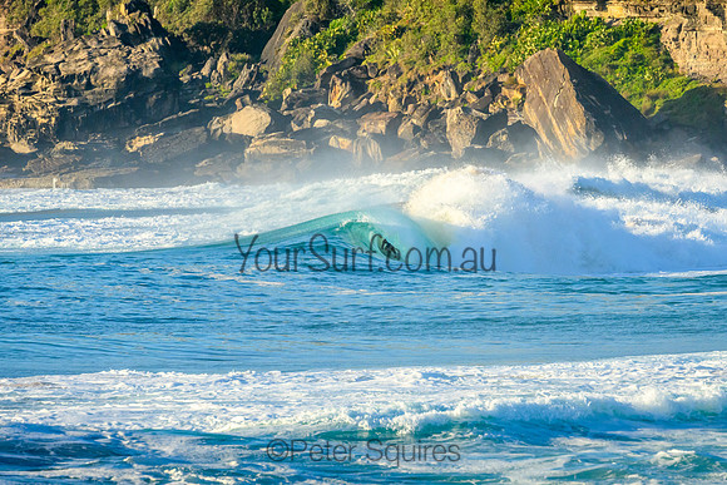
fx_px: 11096
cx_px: 401
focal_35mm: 549
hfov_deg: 3.8
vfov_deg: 2.5
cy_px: 237
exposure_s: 1/2000
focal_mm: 400
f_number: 9
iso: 1000
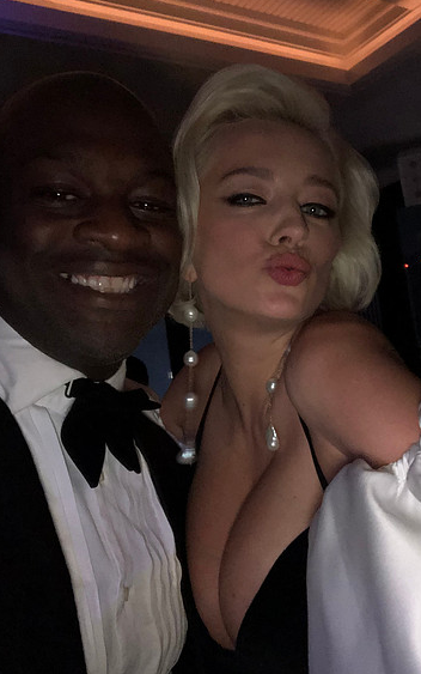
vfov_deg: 55.3
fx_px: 642
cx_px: 255
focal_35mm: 35
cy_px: 333
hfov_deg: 36.1
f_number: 2.2
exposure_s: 1/16
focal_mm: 2.87
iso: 500
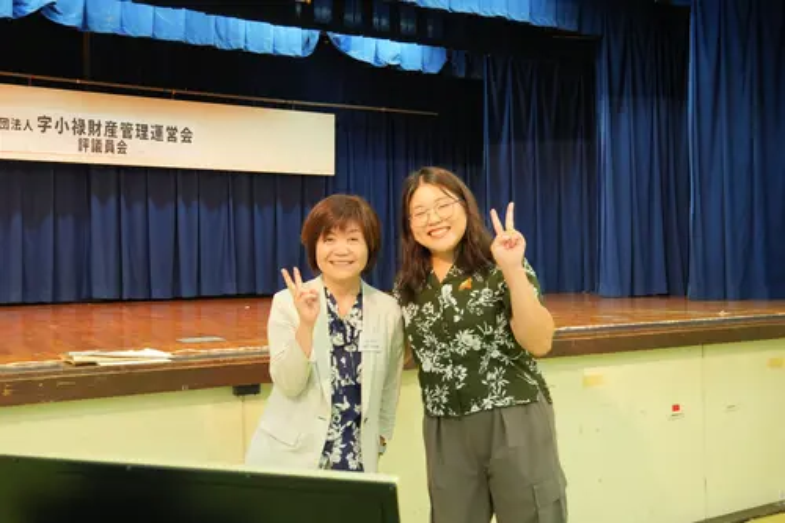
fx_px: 752
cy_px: 262
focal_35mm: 34
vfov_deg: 38.3
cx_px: 392
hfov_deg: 55.1
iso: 1250
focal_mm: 23
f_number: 5.6
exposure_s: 1/40
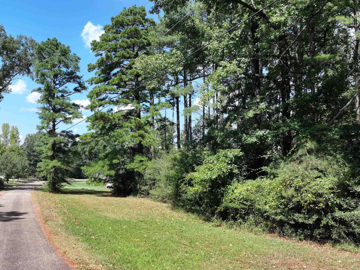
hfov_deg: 57.8
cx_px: 140
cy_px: 170
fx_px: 322
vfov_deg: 45.0
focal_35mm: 31
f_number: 2.8
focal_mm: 12.29
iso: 100
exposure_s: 1/1250
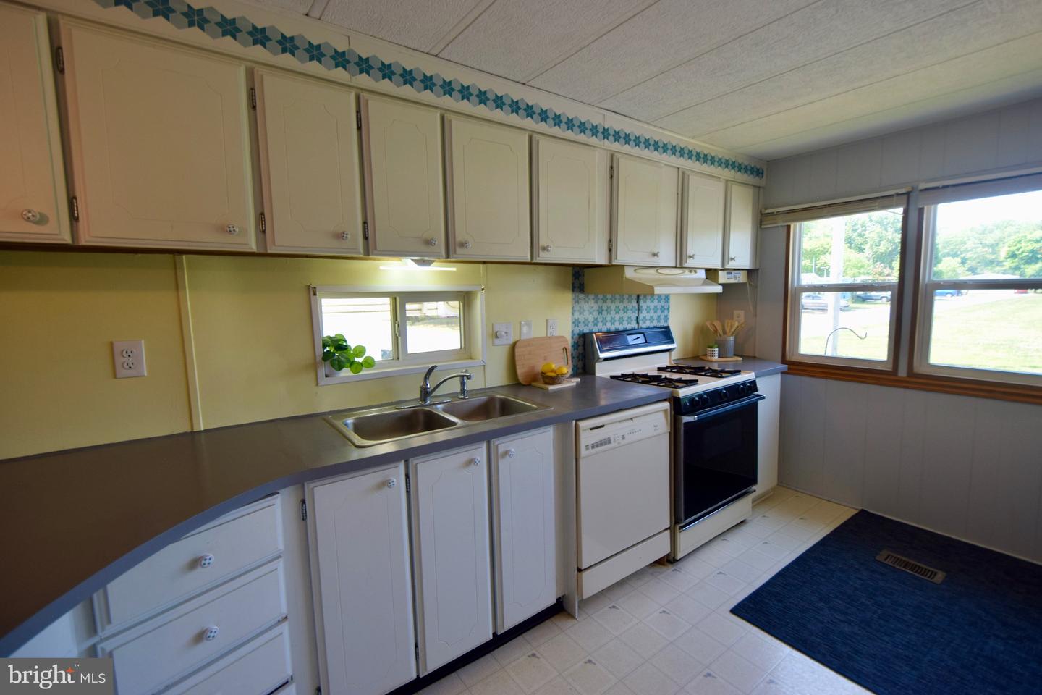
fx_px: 434
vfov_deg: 77.3
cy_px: 348
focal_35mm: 15
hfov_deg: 100.4
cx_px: 521
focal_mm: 10
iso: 400
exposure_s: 1/125
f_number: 5.6
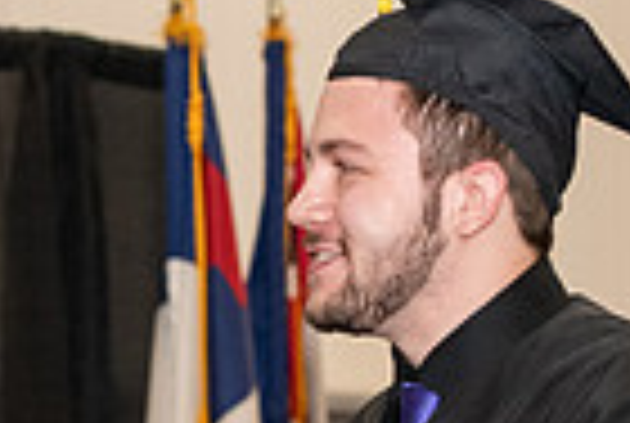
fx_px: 5068
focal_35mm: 289
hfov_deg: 7.1
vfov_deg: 4.8
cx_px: -68
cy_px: 511
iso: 2000
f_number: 5
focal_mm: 70
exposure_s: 1/200
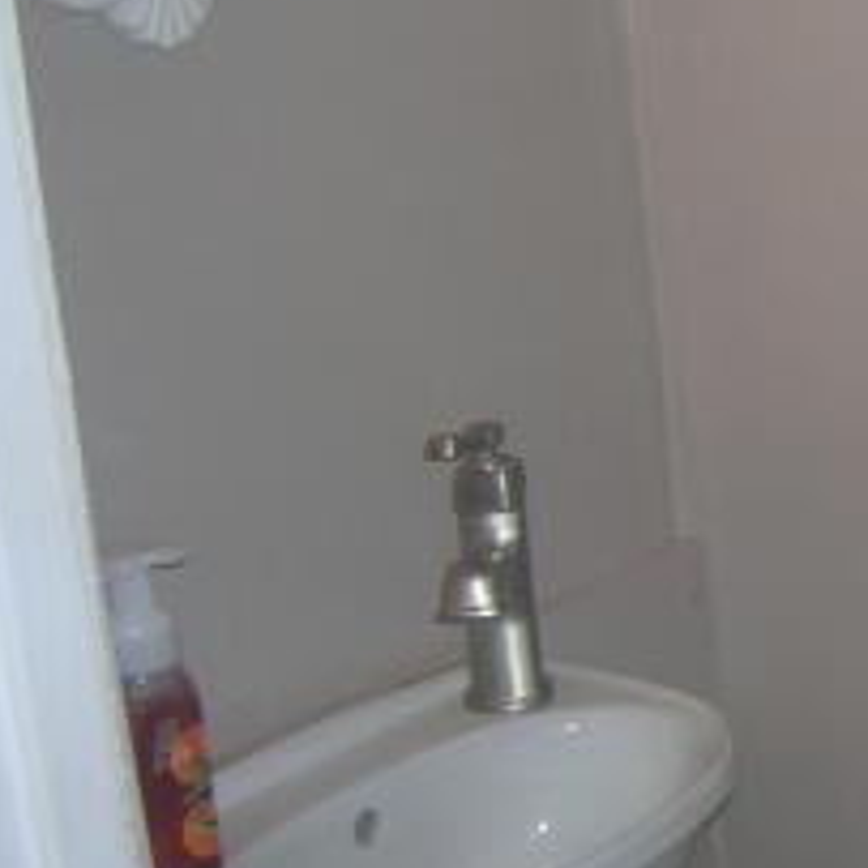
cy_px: 316
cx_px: 1184
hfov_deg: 18.5
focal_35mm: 86
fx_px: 2440
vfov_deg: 20.1
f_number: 2.9
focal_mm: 5.7
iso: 50
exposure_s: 1/60.1
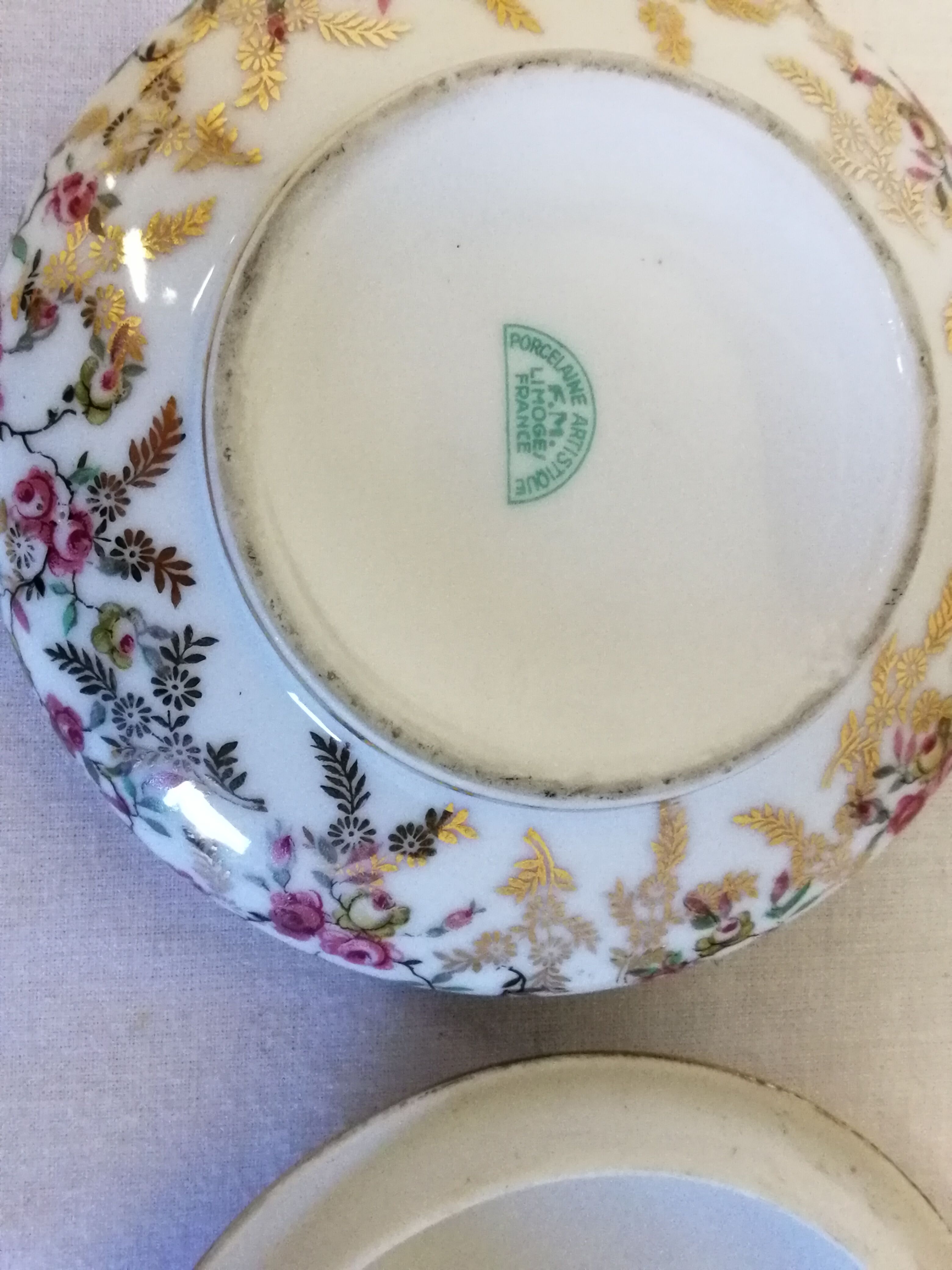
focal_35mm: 42
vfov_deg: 44.8
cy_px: 635
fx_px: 1540
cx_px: 476
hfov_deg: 34.3
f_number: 2.2
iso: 125
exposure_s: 1/50
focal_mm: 2.38
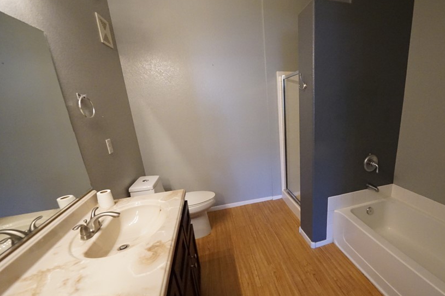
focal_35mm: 16
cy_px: 163
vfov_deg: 73.5
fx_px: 198
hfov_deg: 94.3
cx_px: 284
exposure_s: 1/125
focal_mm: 12
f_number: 7.1
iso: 6400
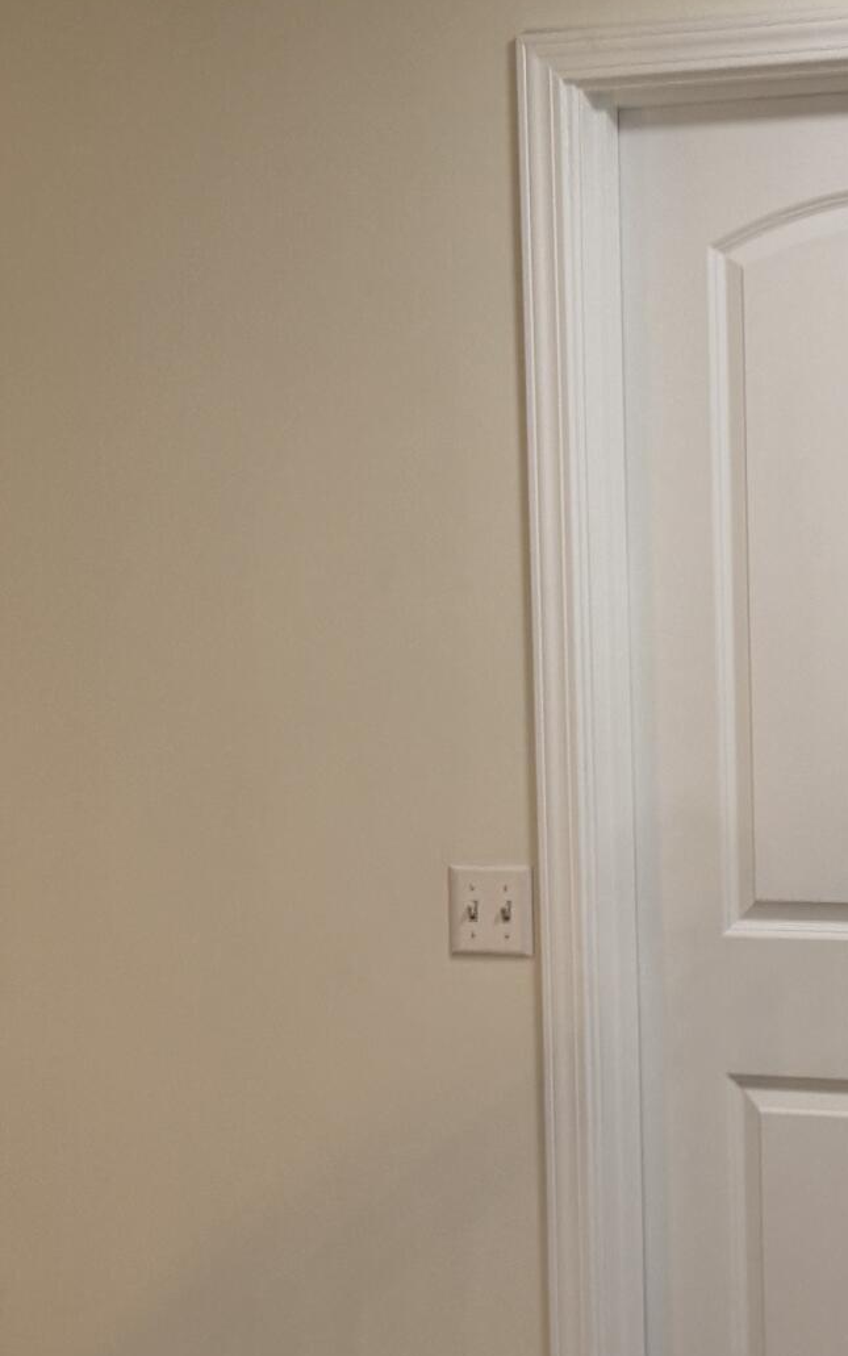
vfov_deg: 27.8
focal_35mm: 74
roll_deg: +2.1
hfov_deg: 17.4
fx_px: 2734
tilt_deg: -5.5
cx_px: 763
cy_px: 708
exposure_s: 1/120
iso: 100
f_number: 1.78
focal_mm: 6.76
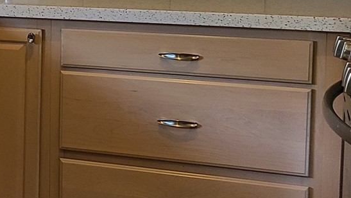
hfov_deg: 17.1
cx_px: -252
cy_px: -25
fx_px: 987
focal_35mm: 106
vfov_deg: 11.3
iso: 50
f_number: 1.8
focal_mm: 5.4
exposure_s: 1/120
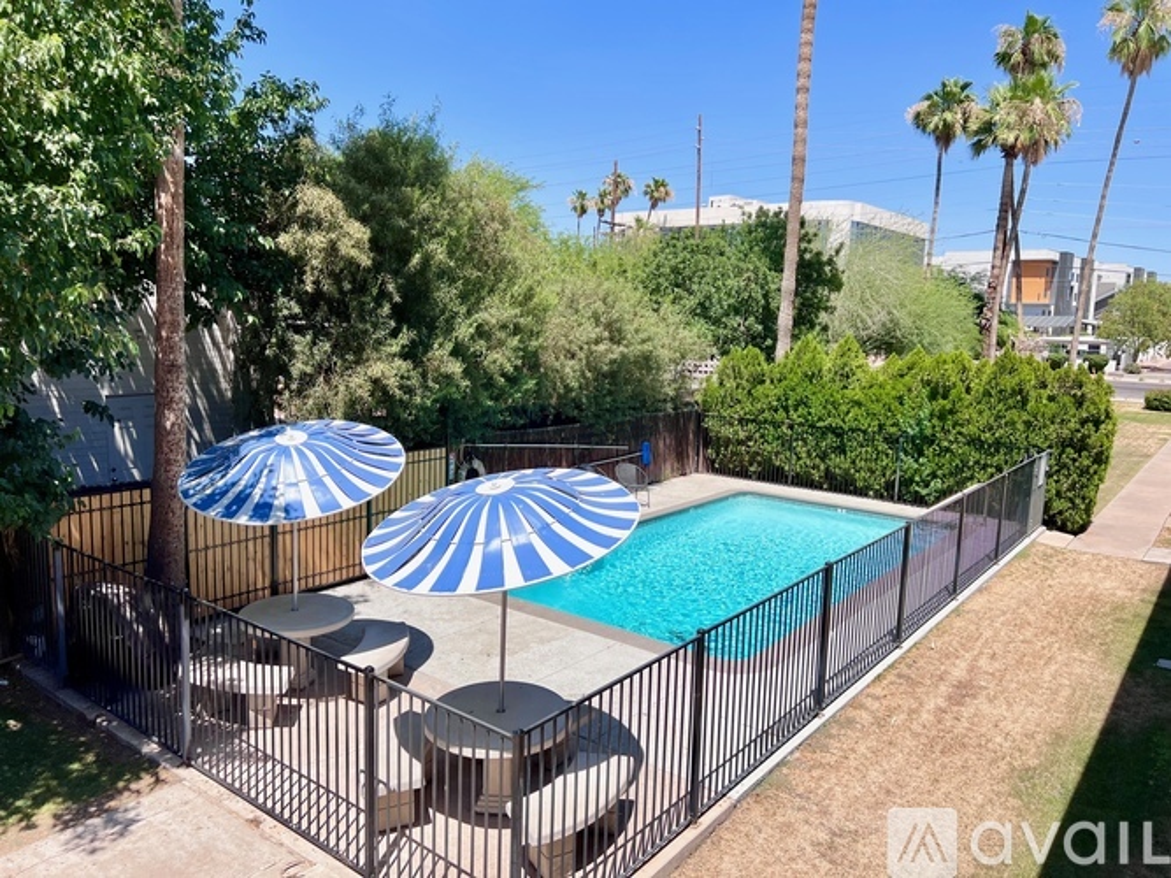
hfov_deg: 67.3
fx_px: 879
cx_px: 586
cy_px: 439
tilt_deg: -8.1
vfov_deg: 53.0
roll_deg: -1.3
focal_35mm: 26
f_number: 1.5
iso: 50
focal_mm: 5.7
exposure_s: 1/3257
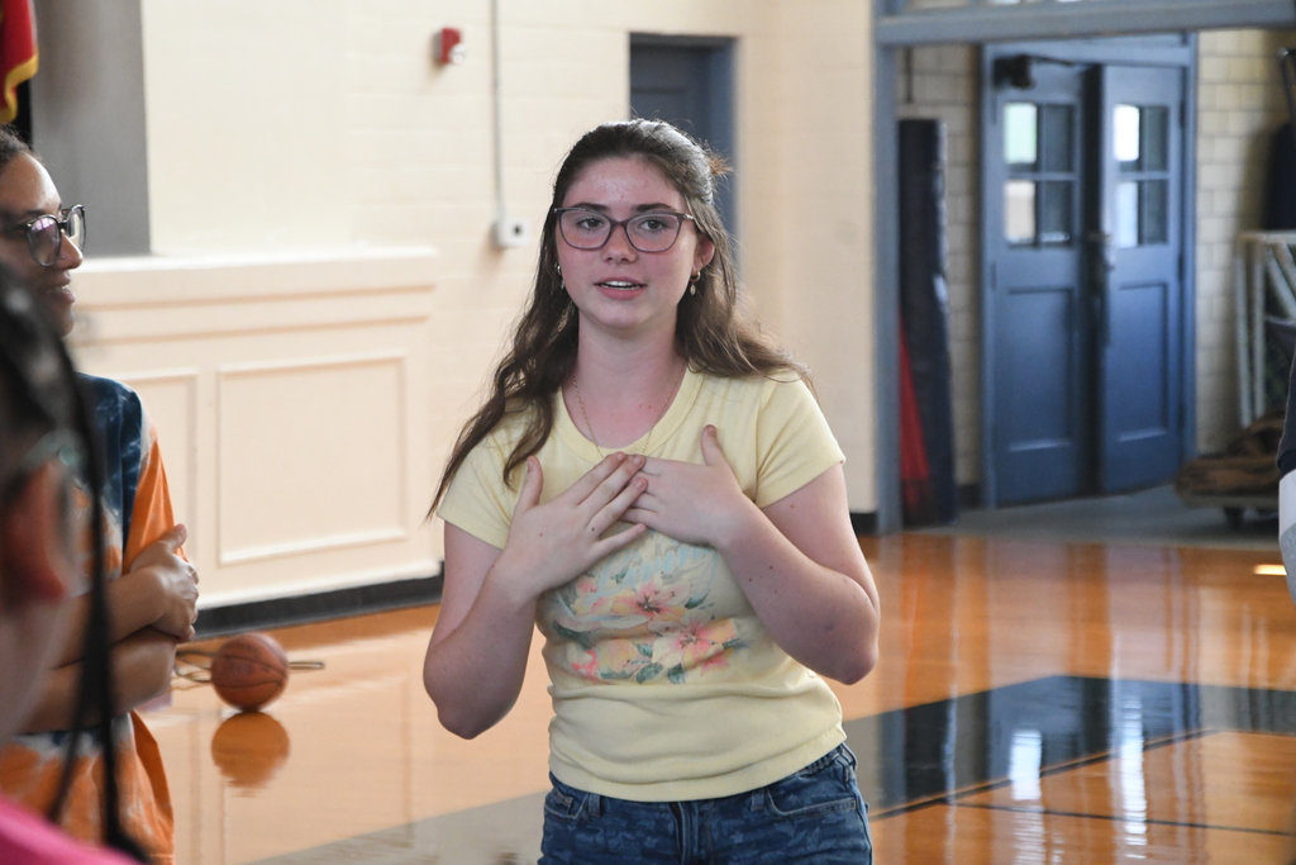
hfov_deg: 16.1
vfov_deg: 10.8
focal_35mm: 128
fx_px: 4590
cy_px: 432
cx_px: 648
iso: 5000
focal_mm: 85
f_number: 5.6
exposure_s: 1/320
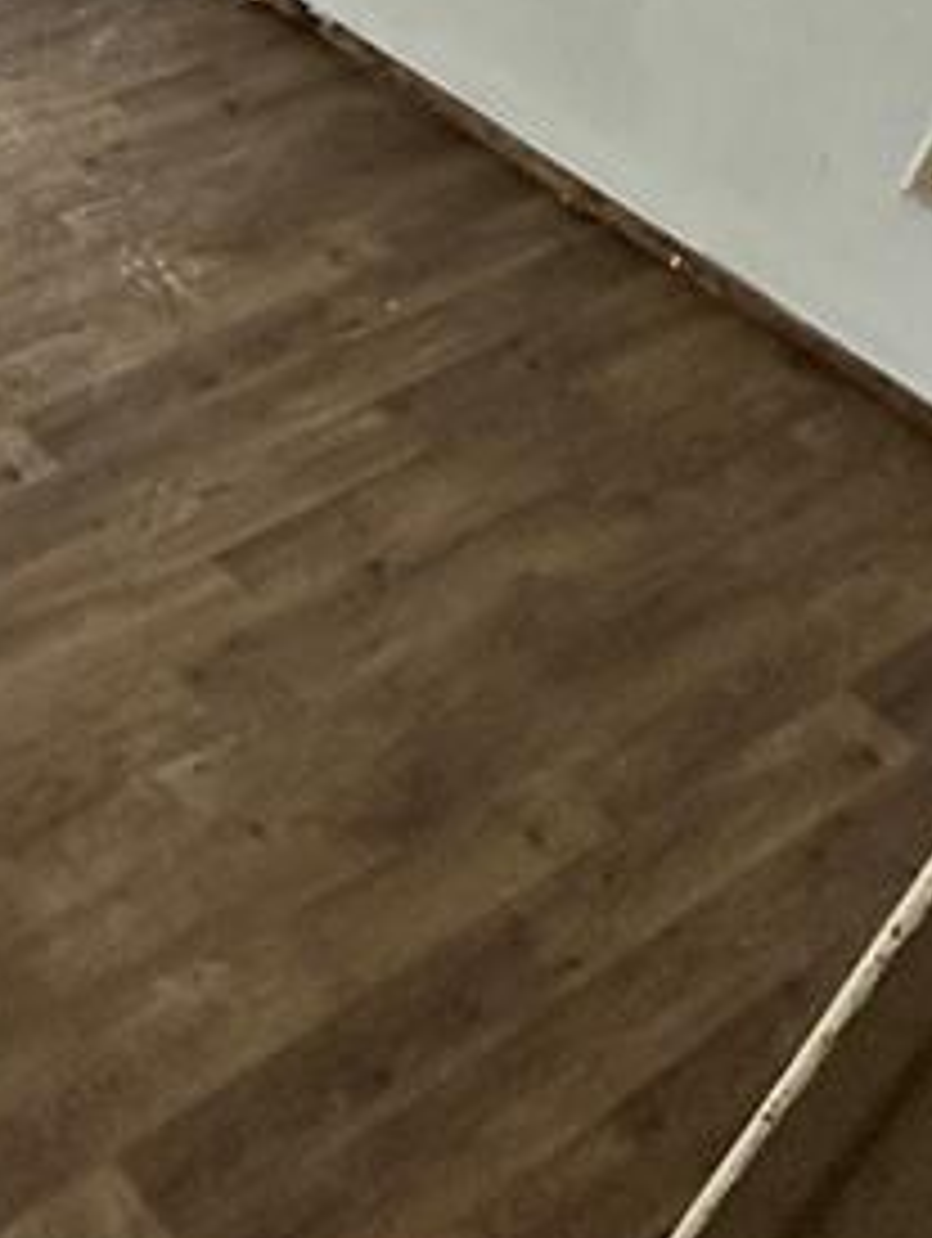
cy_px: -27
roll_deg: -4.1
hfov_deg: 20.0
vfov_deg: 29.4
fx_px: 2185
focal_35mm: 61
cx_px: -554
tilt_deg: -34.0
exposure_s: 1/99
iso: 250
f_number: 2.2
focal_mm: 2.22
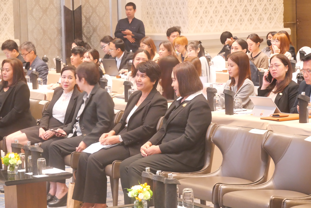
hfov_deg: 16.5
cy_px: 104
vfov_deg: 11.1
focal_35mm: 124
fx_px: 1072
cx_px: 156
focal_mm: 60
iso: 3200
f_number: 5.6
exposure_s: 1/13
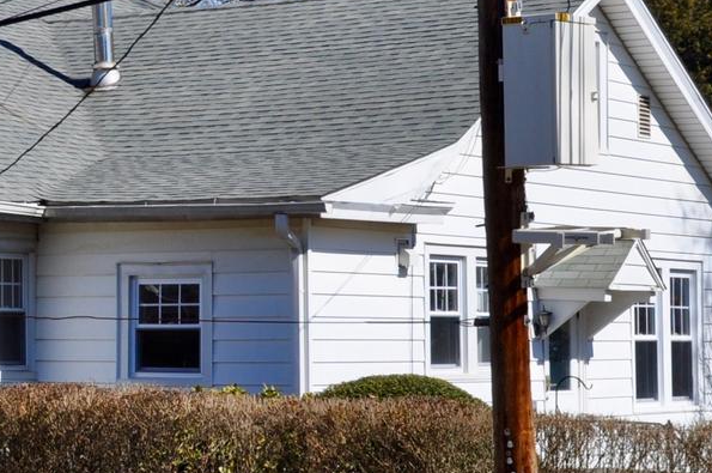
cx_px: 38
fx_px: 2449
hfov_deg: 16.3
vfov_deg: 11.0
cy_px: 229
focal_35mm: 124
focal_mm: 24
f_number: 10
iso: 200
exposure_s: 1/400
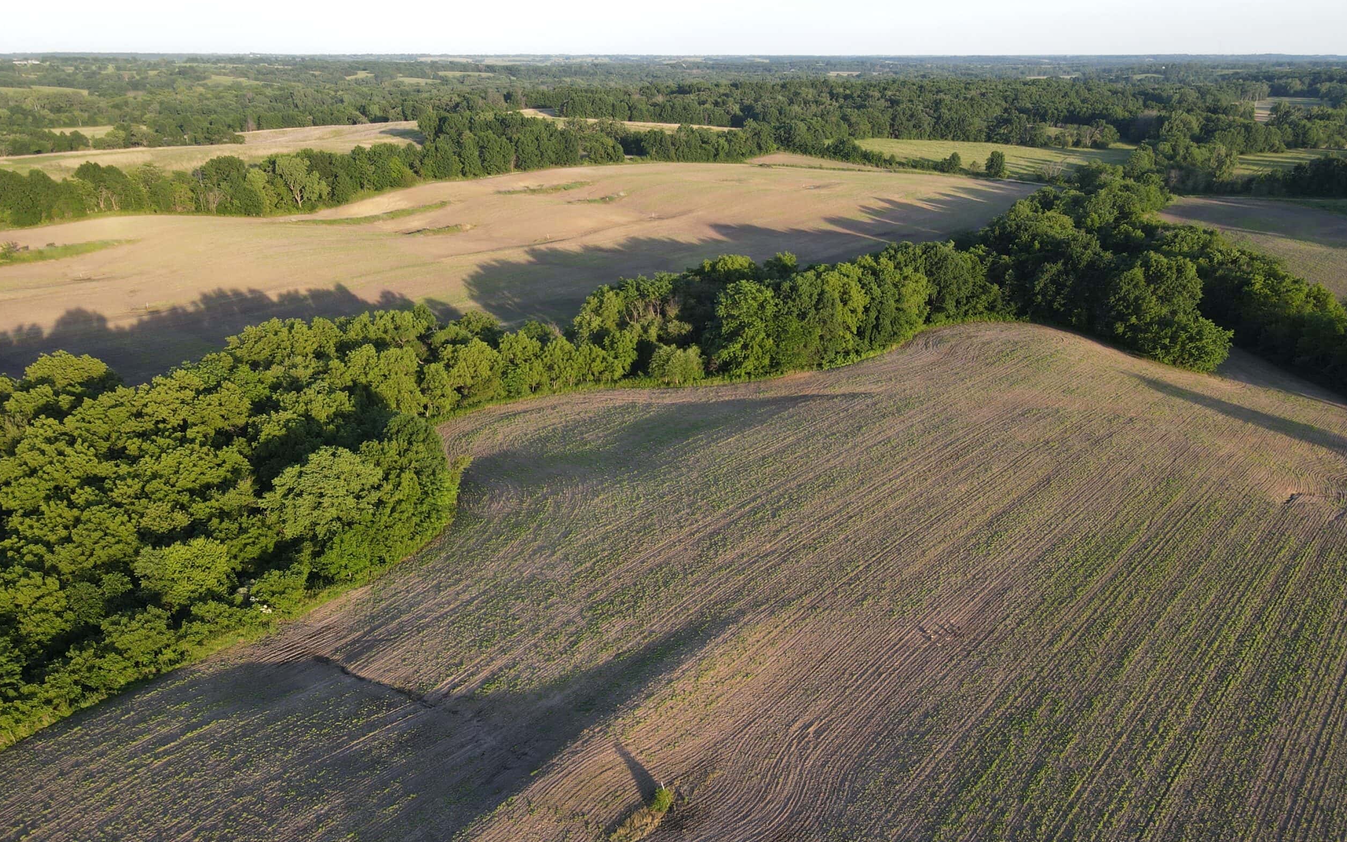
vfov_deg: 47.4
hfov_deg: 70.4
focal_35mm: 26
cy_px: 502
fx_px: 955
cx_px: 675
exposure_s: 1/125
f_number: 2.8
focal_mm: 4.5
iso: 100
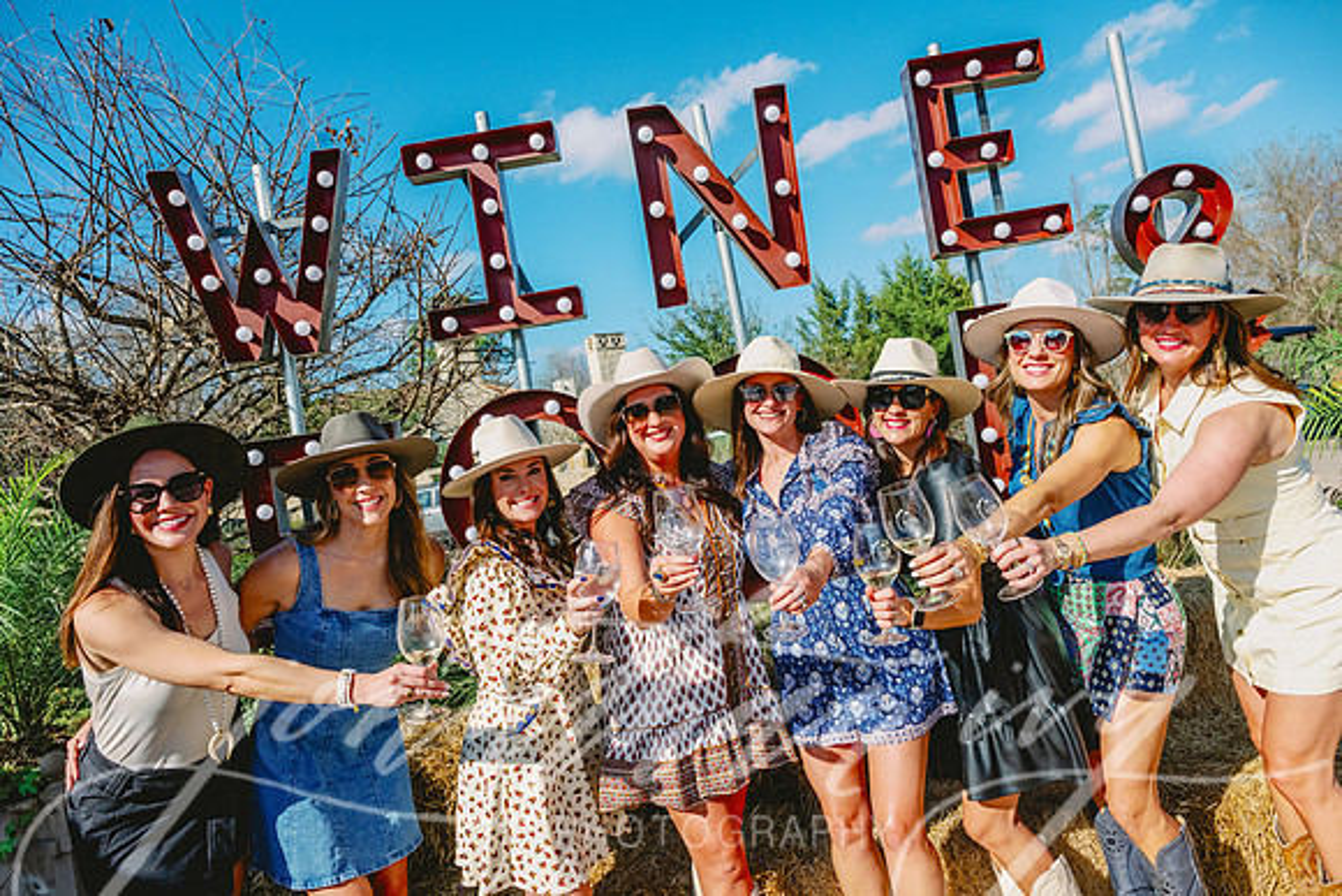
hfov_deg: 73.7
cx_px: 671
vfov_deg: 53.2
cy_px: 448
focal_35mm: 24
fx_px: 895
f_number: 7.1
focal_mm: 24
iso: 800
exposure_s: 1/3200
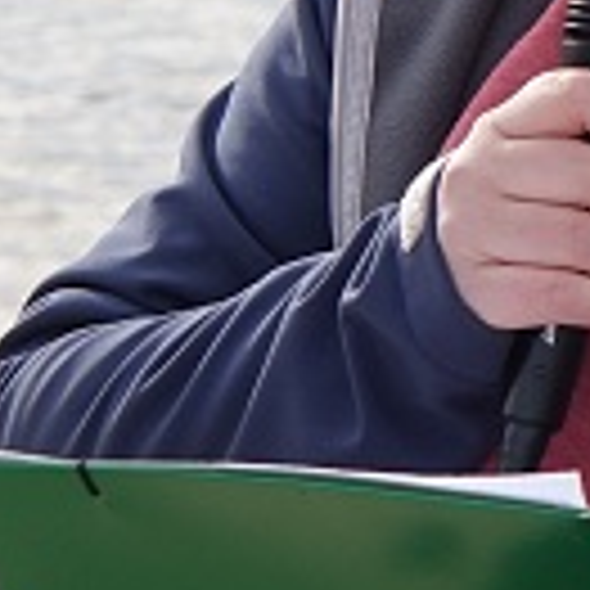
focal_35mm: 405
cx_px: 631
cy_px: -20
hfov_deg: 4.3
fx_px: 7810
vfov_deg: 4.3
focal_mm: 28.47
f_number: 4
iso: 125
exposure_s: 1/500
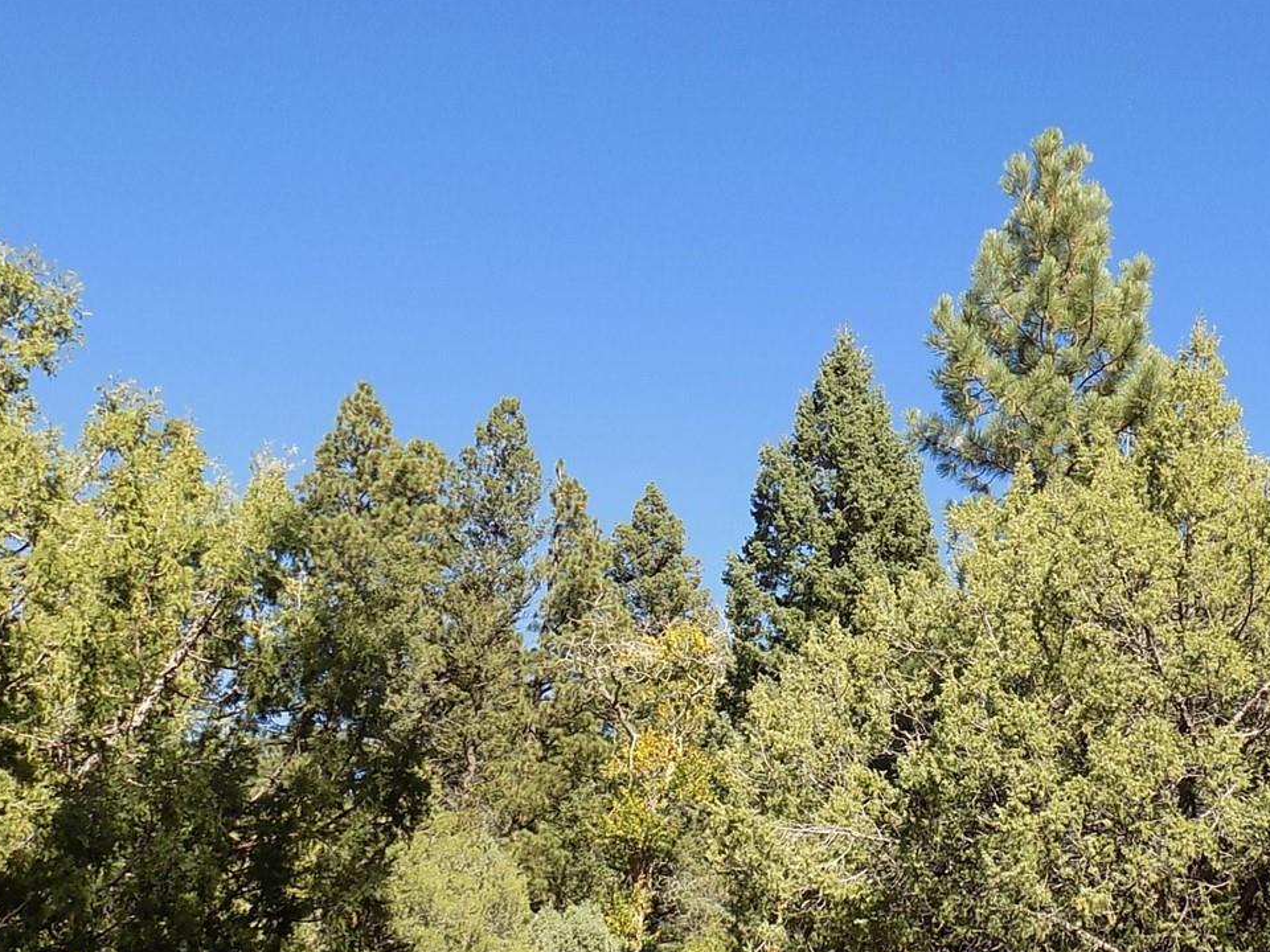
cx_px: 894
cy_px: 742
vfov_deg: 28.6
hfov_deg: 37.6
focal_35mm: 50
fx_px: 1834
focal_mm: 5.3
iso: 80
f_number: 3.3
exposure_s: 1/400
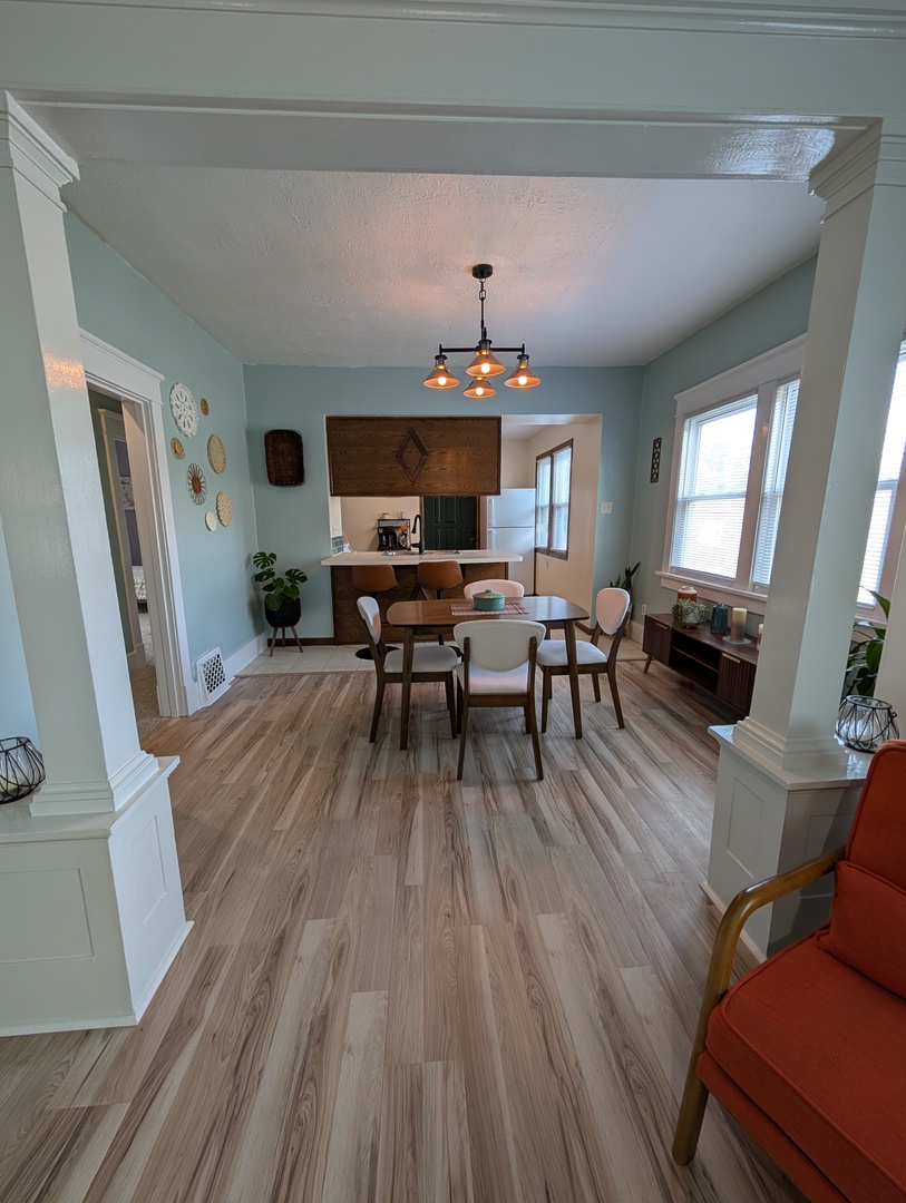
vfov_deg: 110.5
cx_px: 453
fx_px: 418
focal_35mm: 12
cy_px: 602
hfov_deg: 94.6
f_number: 1.7
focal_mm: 2.02
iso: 89
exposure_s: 1/120
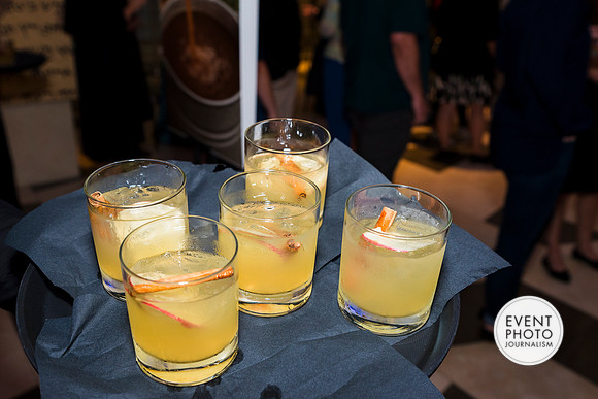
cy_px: 200
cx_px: 299
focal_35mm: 38
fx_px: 631
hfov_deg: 50.7
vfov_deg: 35.1
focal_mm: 38
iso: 800
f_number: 5.6
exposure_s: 1/125
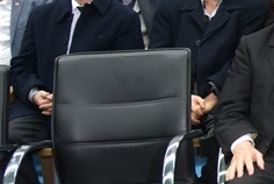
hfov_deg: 14.0
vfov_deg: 11.7
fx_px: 892
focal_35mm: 117
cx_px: 590
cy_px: 102
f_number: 4
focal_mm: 18
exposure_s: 1/60
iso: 360
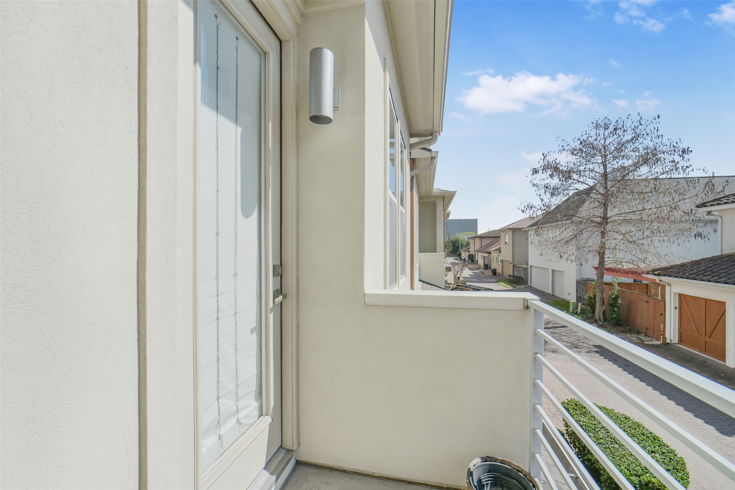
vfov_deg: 81.2
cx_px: 368
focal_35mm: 14
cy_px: 245
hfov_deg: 104.2
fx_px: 286
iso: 500
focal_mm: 14
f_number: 11
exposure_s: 1/1250
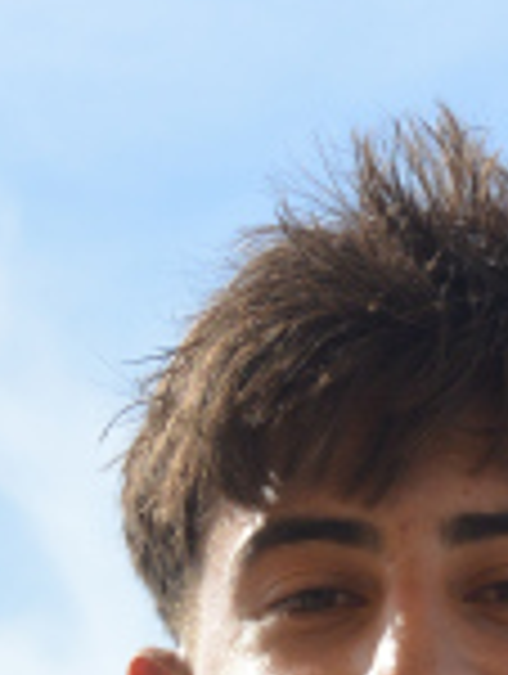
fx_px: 6068
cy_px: 1269
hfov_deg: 4.8
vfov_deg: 6.2
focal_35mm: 311
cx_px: 373
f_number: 5.6
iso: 160
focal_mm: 30
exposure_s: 1/1000
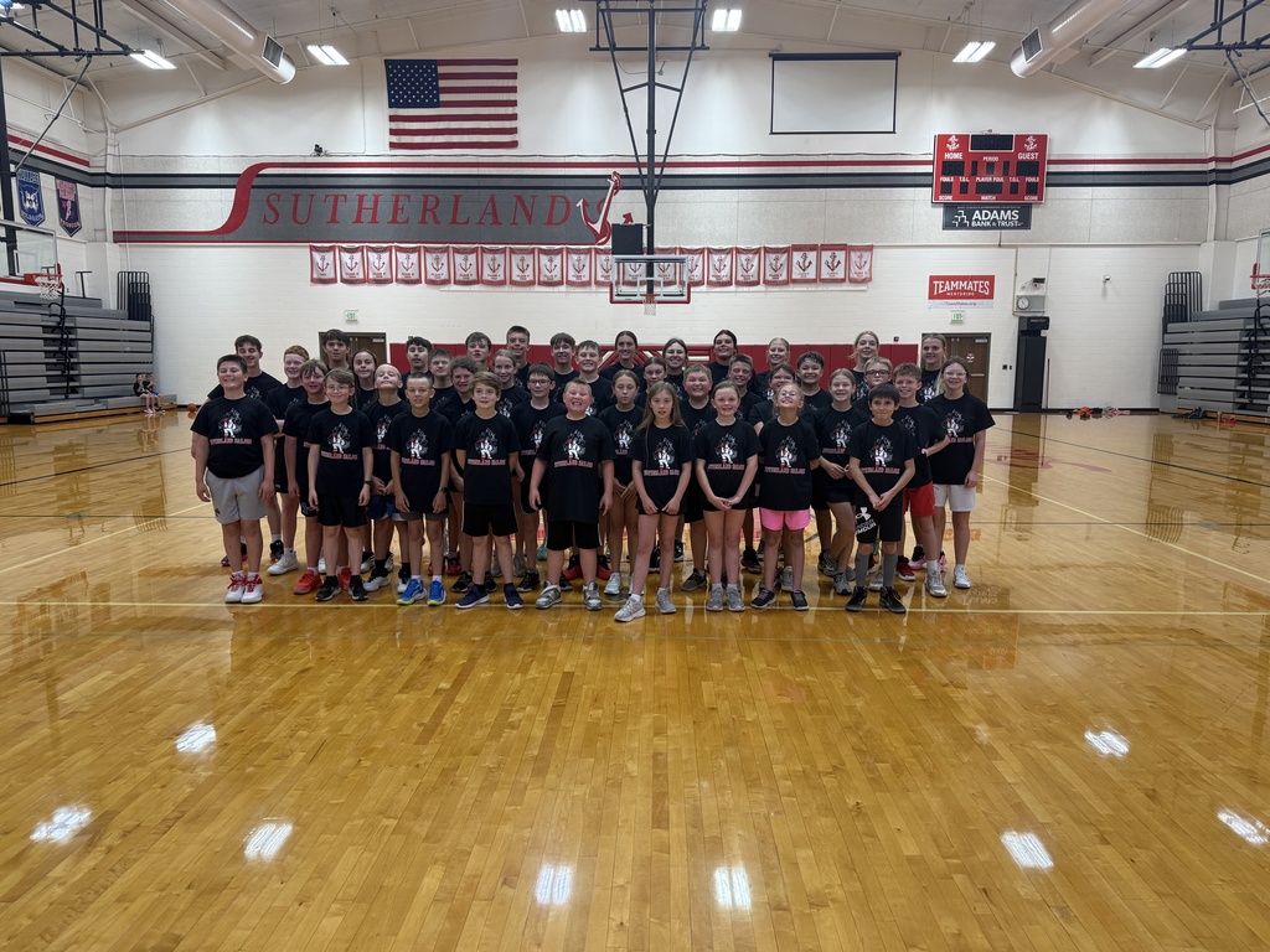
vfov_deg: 56.8
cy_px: 476
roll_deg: +0.0
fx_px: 881
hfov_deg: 71.6
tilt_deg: -7.4
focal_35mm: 24
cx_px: 635
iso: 160
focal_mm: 6.76
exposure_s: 1/120
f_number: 1.78
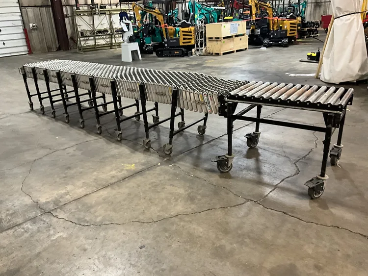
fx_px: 308
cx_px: 184
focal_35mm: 29
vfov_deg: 48.3
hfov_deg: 61.6
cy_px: 138
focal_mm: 3
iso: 320
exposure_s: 1/41
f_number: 1.8
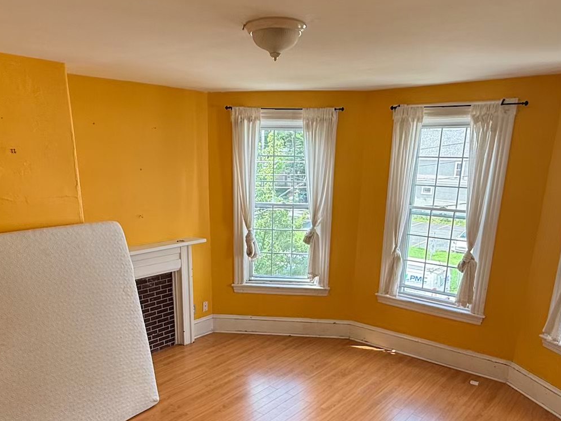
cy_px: 295
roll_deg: -1.2
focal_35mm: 29
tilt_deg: -15.5
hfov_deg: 61.6
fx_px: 470
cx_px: 267
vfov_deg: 47.1
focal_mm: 2.22
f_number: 2.2
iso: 64
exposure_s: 1/113
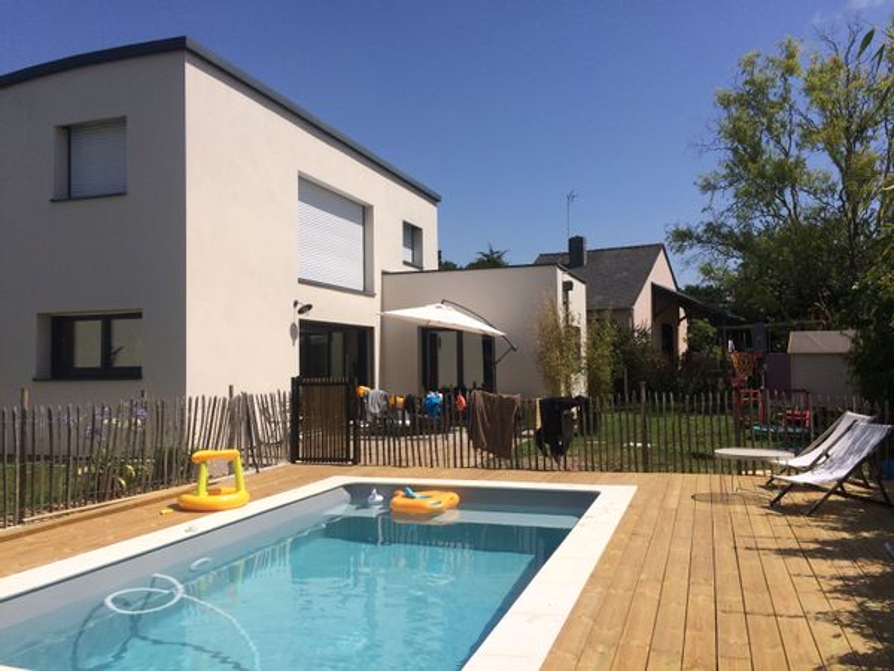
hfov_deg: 61.7
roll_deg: +1.1
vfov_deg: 48.2
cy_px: 336
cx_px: 447
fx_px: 749
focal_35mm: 29
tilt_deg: +3.3
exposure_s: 1/4115
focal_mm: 4.15
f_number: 2.2
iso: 32
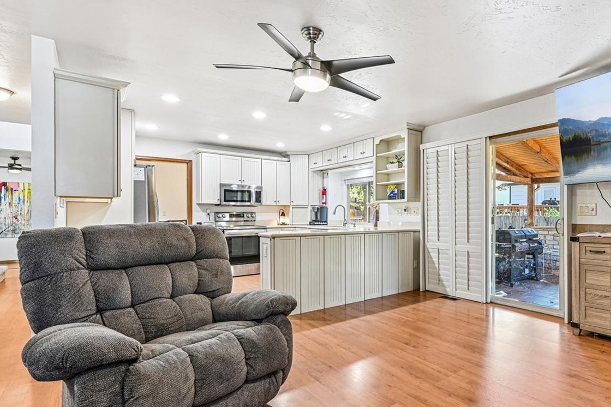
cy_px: 212
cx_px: 390
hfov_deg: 82.0
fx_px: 339
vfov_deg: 61.9
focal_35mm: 20
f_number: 8
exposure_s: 1/10
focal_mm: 14
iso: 400
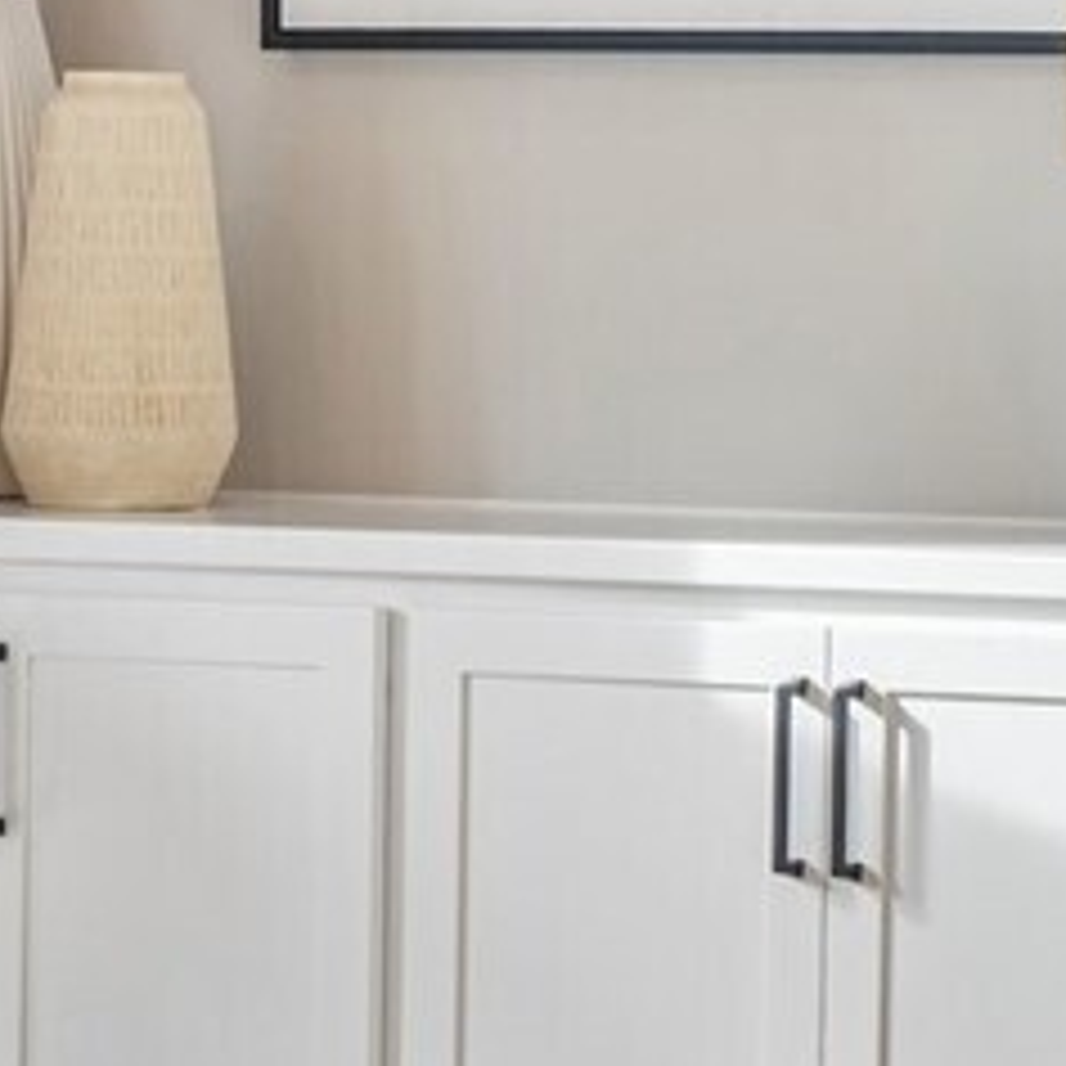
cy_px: 250
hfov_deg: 7.8
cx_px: 2274
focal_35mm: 213
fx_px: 7421
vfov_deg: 8.2
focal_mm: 35
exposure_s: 1/25
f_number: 8
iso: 400
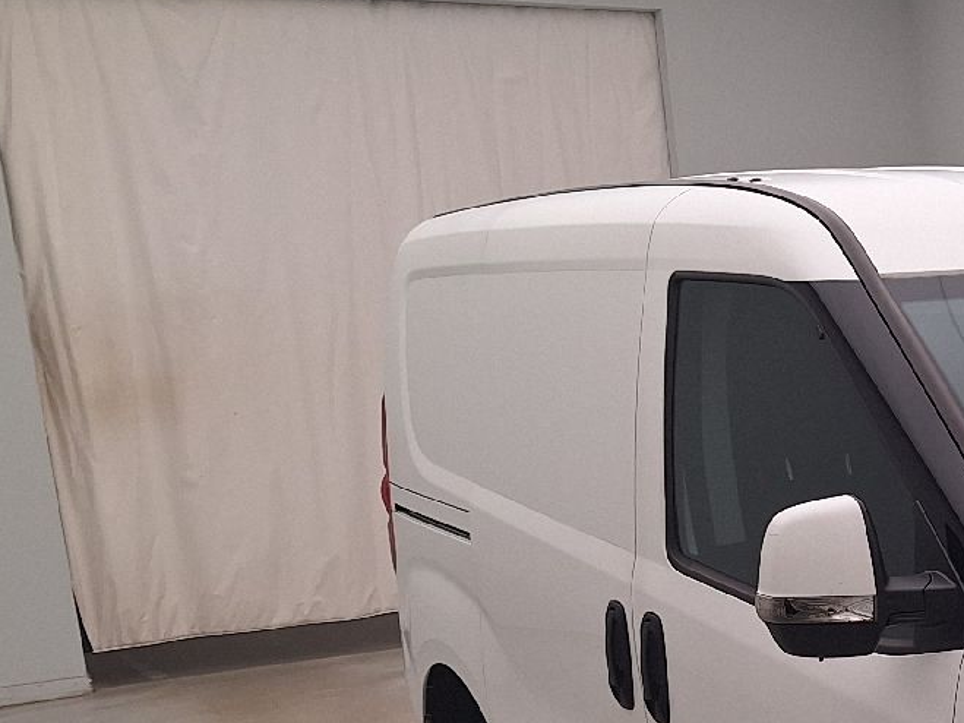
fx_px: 1866
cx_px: 1229
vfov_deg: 21.2
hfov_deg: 25.3
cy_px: 711
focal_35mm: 67
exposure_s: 1/191
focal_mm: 5.54
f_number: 1.8
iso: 40
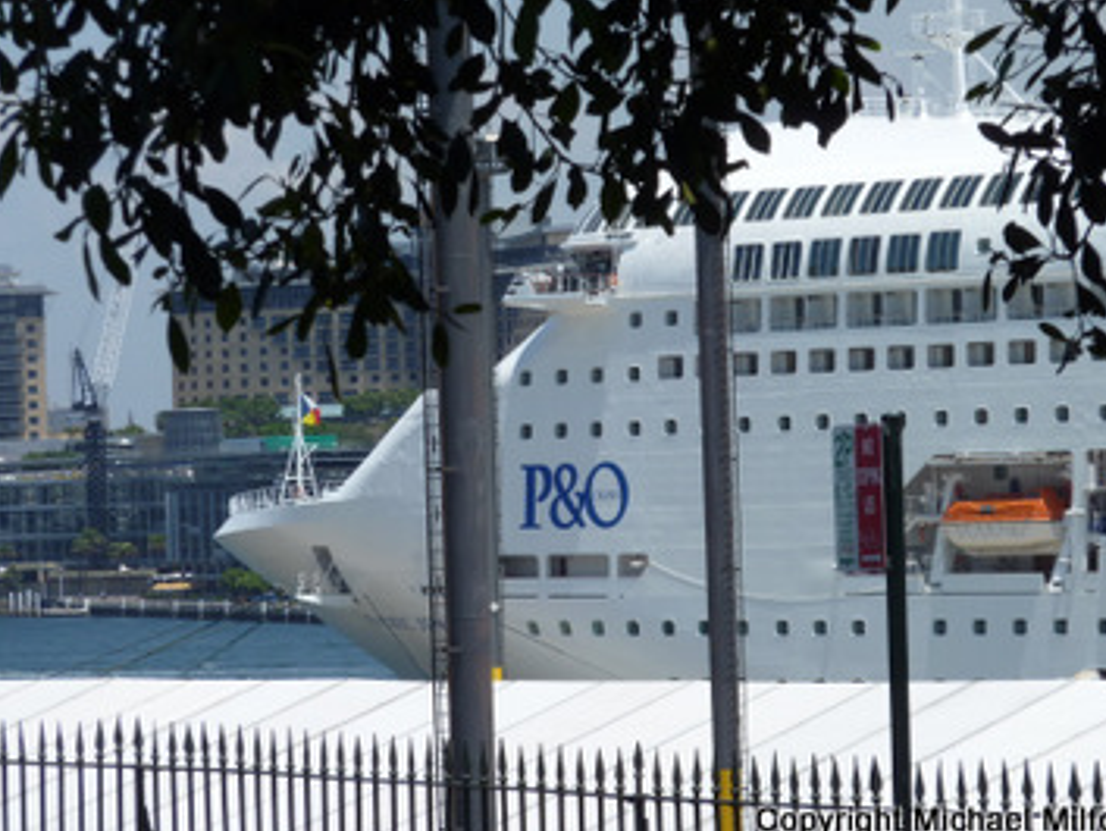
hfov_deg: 8.9
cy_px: 411
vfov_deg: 6.7
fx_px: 7095
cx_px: 573
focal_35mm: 222
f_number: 5.6
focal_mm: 32.1
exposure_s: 1/640
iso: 80
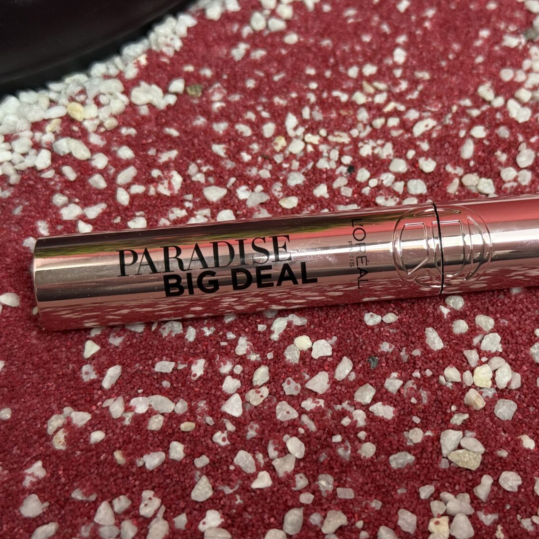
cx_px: 357
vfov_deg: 30.0
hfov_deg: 29.8
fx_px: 1004
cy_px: 271
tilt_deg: -52.8
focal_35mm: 57
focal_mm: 6.76
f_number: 1.78
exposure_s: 1/100
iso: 250
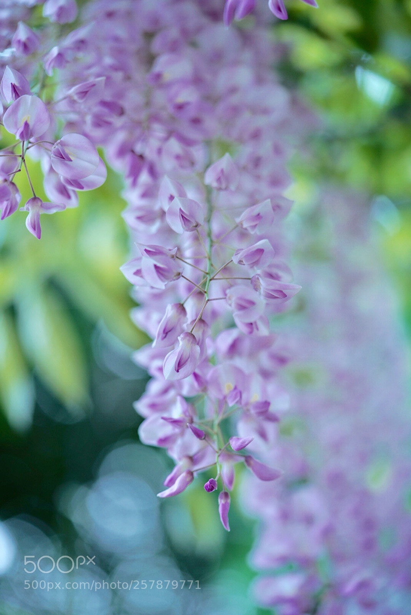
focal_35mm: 90
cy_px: 308
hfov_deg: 15.2
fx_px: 1539
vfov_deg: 22.6
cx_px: 206
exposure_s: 1/50
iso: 100
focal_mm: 90
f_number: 2.8
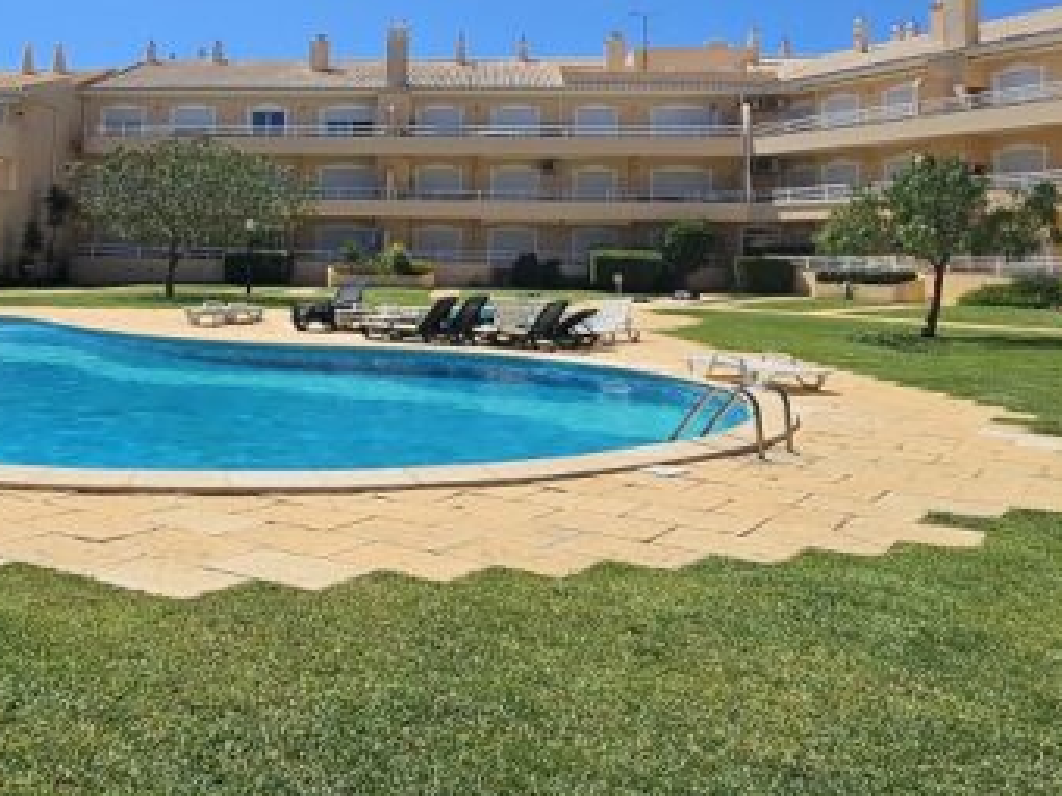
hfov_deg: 65.7
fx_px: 798
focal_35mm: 26
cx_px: 365
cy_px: 187
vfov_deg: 50.6
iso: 50
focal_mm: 2.2
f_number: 2.2
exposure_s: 1/4456
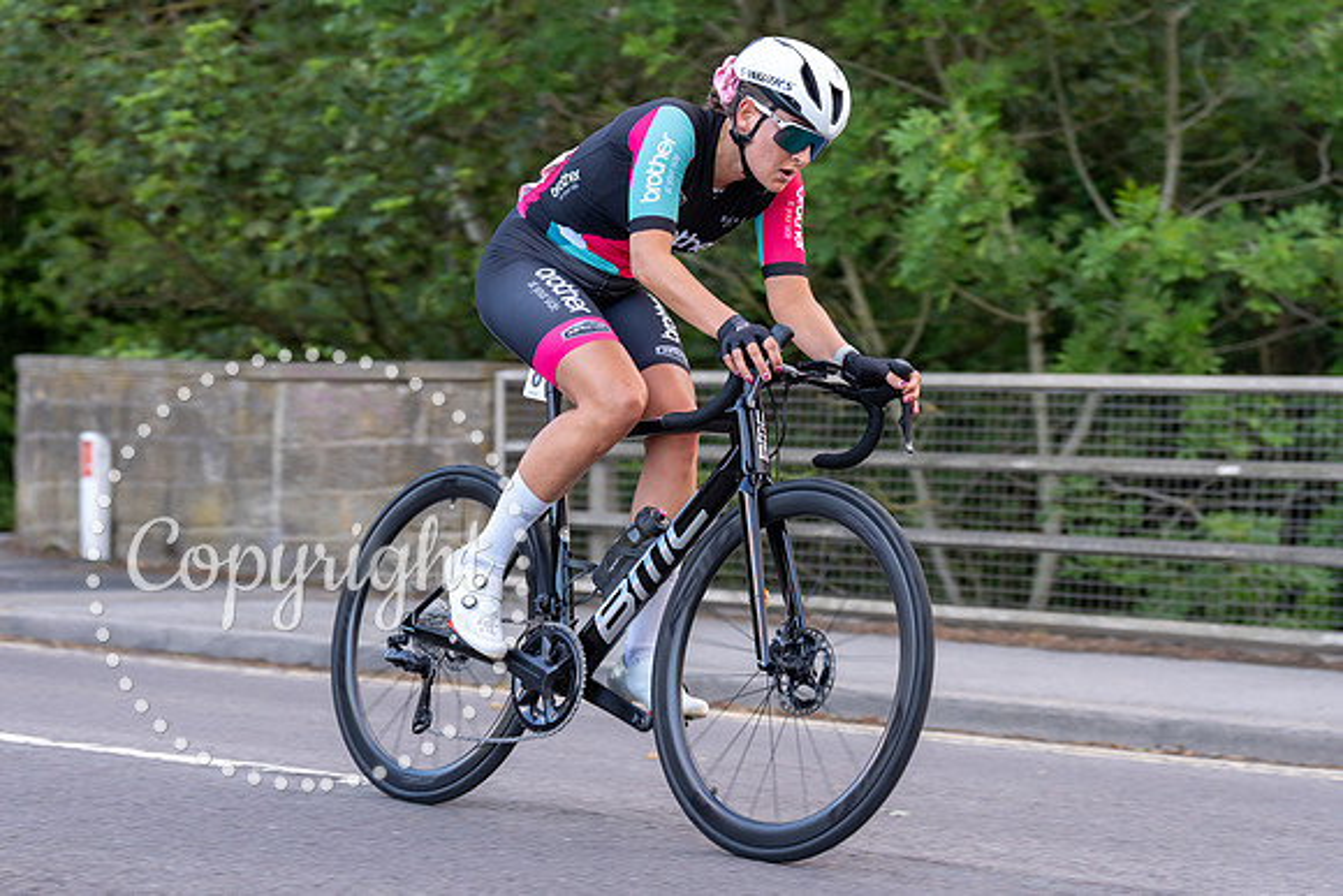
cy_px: 361
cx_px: 654
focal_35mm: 84
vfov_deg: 16.3
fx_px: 3117
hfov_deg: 24.3
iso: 1000
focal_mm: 70
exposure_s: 1/500
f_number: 3.2
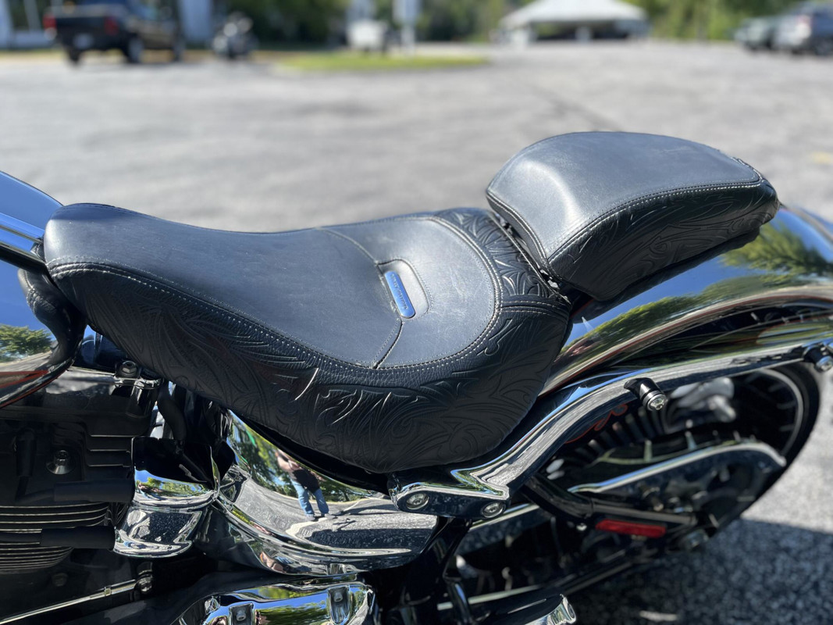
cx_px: 416
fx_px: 626
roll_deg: +1.0
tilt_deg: -22.7
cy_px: 312
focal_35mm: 26
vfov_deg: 53.1
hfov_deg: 67.3
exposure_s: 1/1458
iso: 50
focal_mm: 5.1
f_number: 1.6
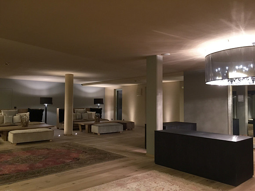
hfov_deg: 61.7
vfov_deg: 48.1
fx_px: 213
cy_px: 96
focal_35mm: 29
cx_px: 128
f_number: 2.2
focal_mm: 4.15
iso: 250
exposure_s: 1/24
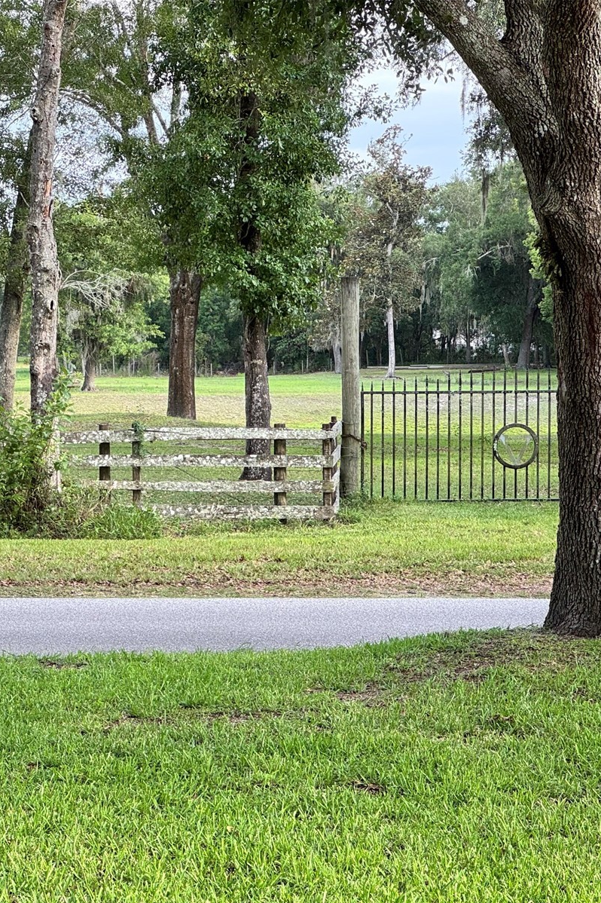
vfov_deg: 19.1
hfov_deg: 12.7
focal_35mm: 107
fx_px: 2681
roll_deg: -0.2
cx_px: 119
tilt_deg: -3.3
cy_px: 452
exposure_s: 1/99
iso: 50
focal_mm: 9
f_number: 2.8
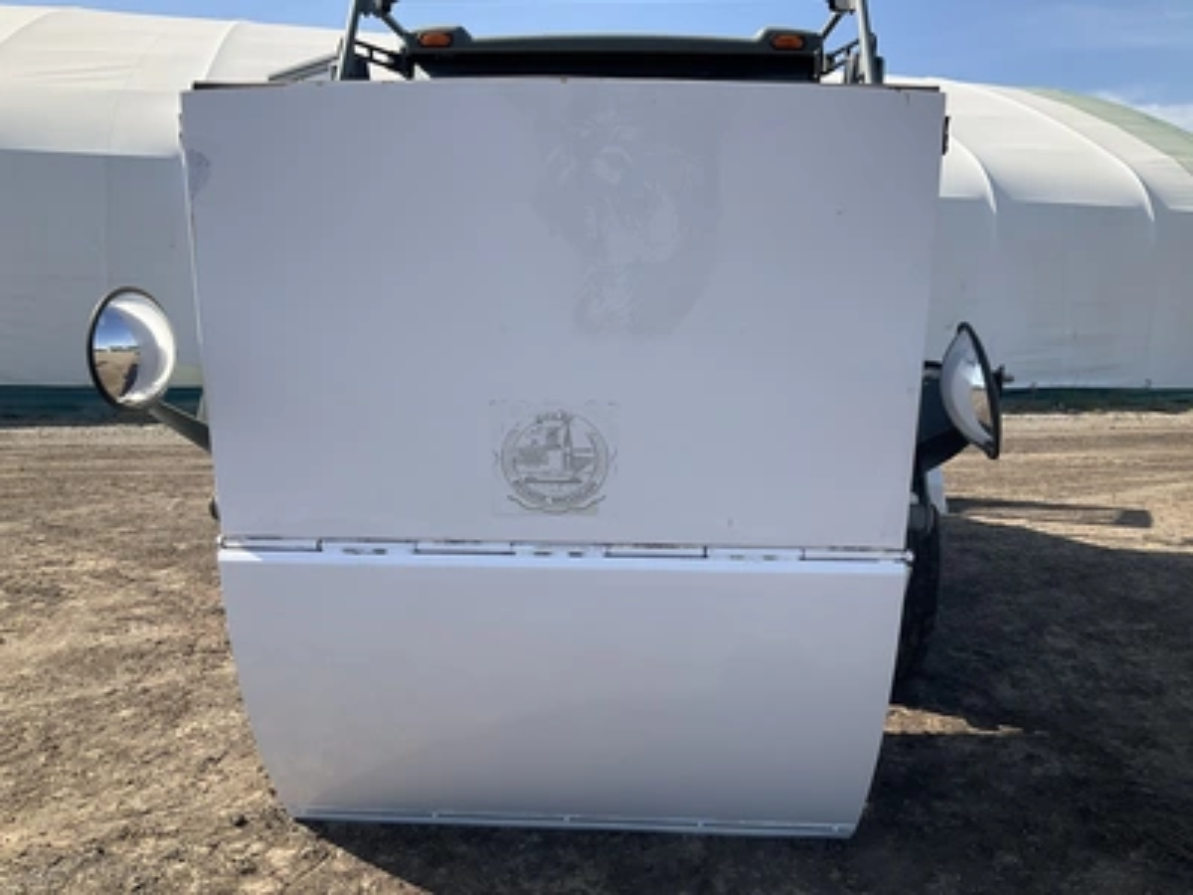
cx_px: 596
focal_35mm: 29
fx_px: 999
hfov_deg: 61.7
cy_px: 448
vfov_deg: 48.2
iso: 25
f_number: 1.8
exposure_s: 1/1412
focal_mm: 3
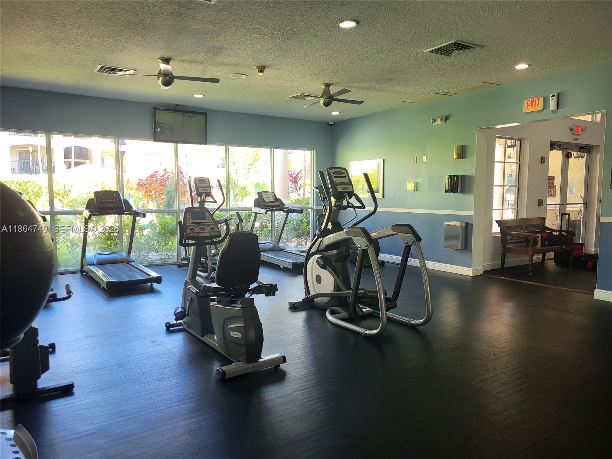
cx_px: 306
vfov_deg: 53.1
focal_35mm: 26
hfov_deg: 67.3
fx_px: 460
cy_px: 230
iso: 160
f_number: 1.8
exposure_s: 1/120
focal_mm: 5.4
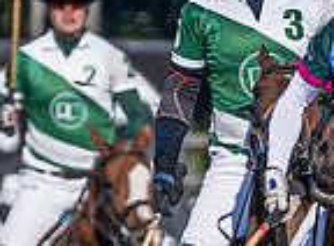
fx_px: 31083
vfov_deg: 0.5
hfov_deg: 0.6
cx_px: 254
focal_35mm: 3243
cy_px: 769
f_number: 5.3
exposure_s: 1/1600
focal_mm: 280
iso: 250
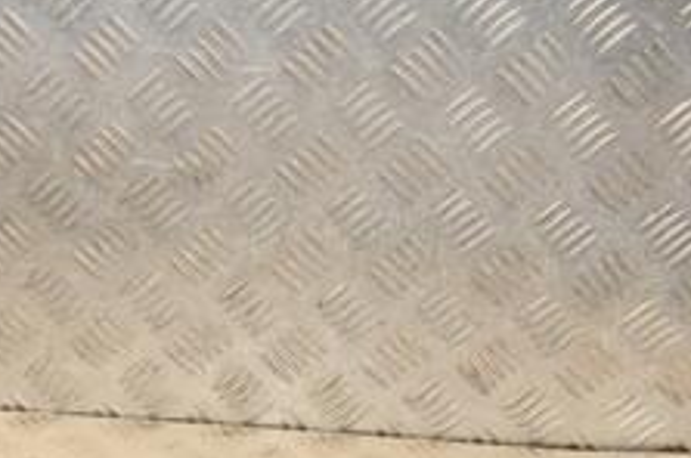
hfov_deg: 20.7
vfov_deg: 13.5
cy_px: 597
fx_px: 1859
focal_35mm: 97
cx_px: 87
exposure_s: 1/200
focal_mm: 24
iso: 800
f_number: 7.1
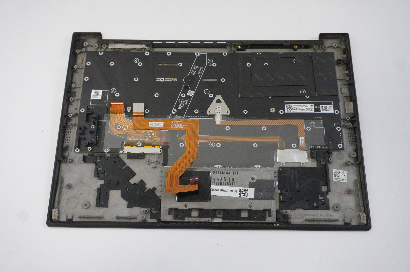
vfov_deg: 36.8
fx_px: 410
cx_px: 205
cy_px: 136
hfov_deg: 53.2
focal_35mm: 36
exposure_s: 1/100
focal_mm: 24
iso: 1600
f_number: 5.6
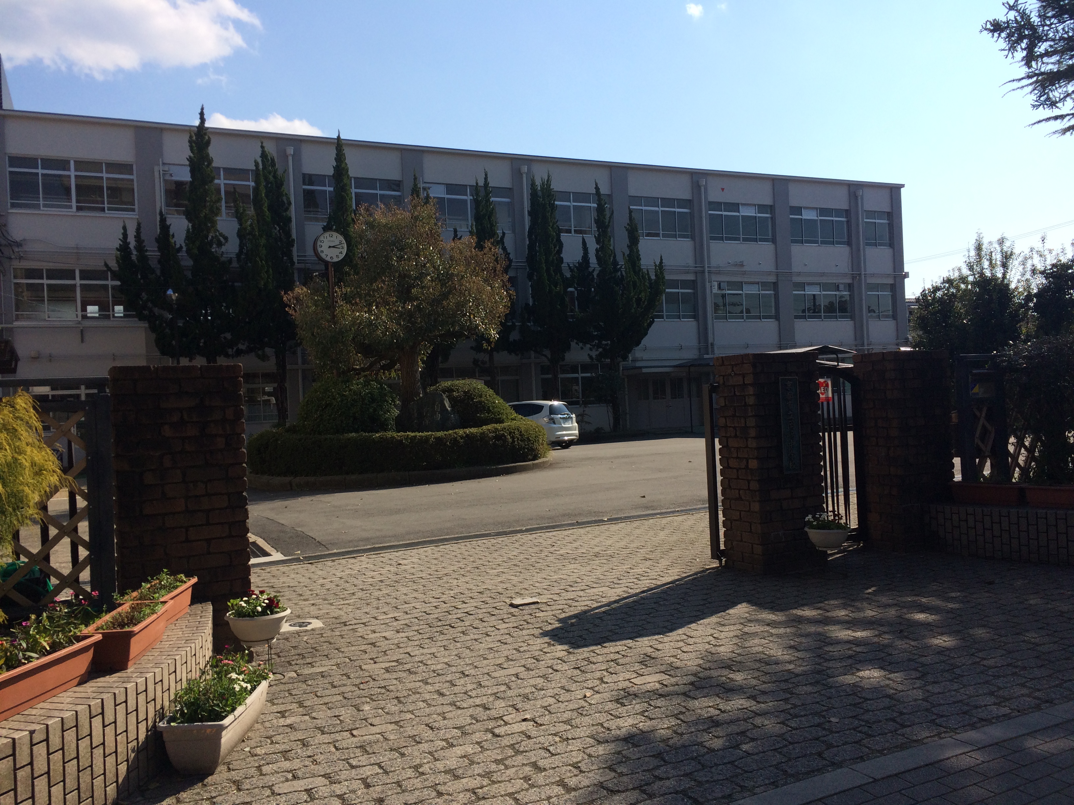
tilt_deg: +1.1
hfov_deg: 61.7
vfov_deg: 48.2
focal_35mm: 29
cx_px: 537
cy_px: 402
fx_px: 900
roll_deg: +3.1
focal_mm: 4.15
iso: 32
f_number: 2.2
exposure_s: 1/2564
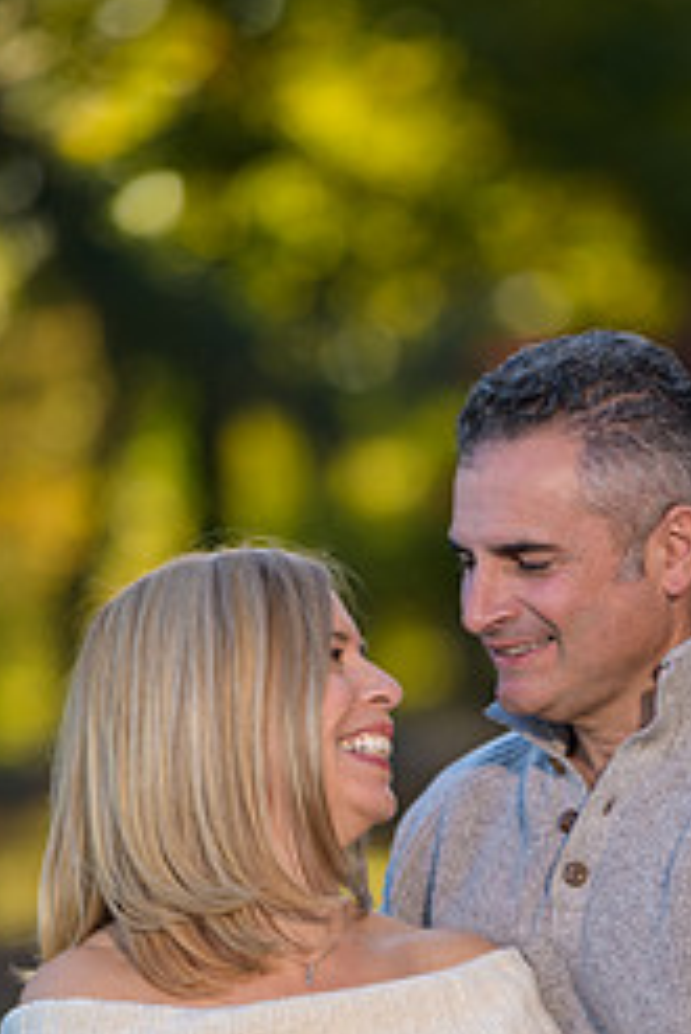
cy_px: 921
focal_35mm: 337
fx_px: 9688
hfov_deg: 4.1
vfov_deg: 6.1
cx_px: 565
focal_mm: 185
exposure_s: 1/500
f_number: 3.2
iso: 200
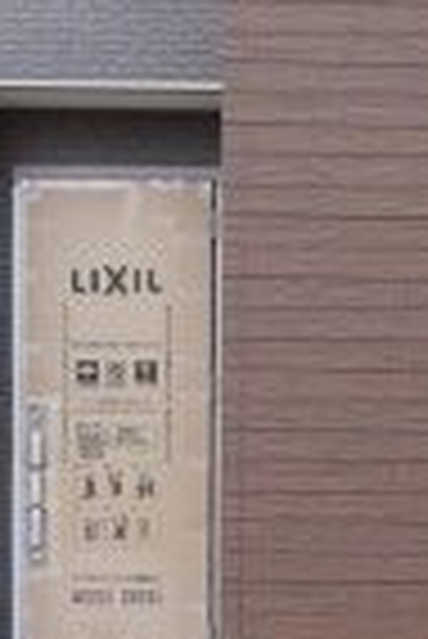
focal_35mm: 81
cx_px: 419
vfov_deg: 24.6
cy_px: 526
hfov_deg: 16.6
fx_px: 1441
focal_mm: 16
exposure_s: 1/320
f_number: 2.8
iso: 100
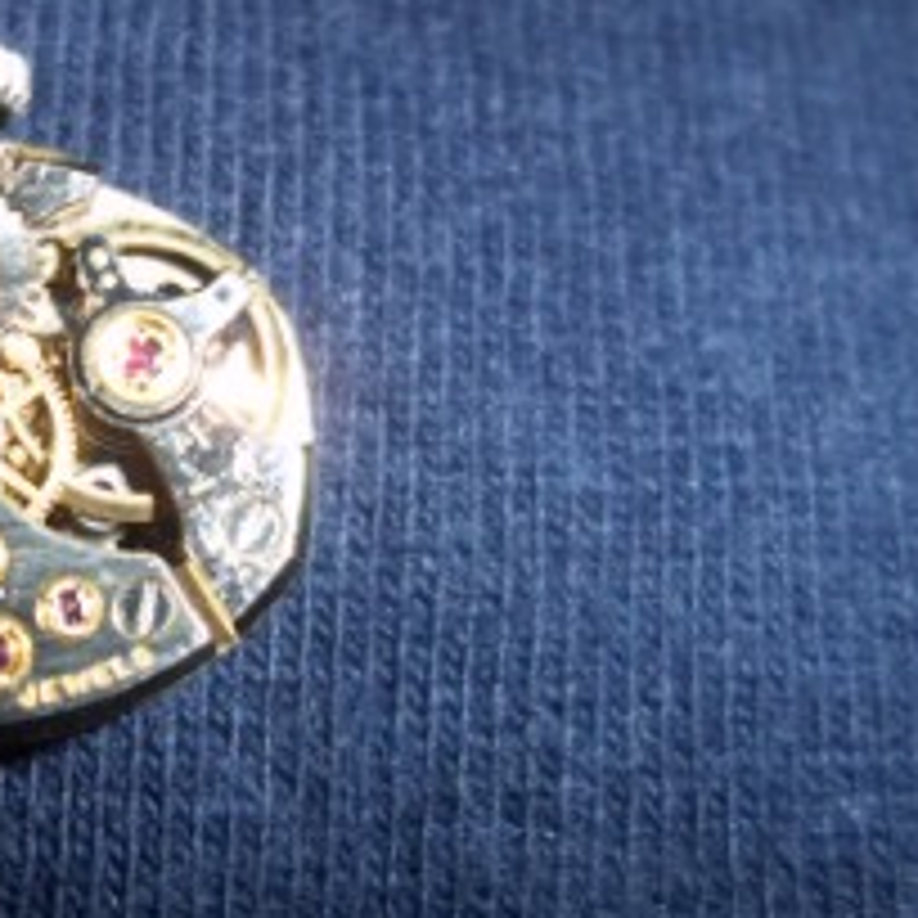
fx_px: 2100
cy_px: 423
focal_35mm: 70
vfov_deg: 24.6
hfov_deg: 23.4
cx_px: -40
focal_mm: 6.5
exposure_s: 1/60
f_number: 3.1
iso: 80
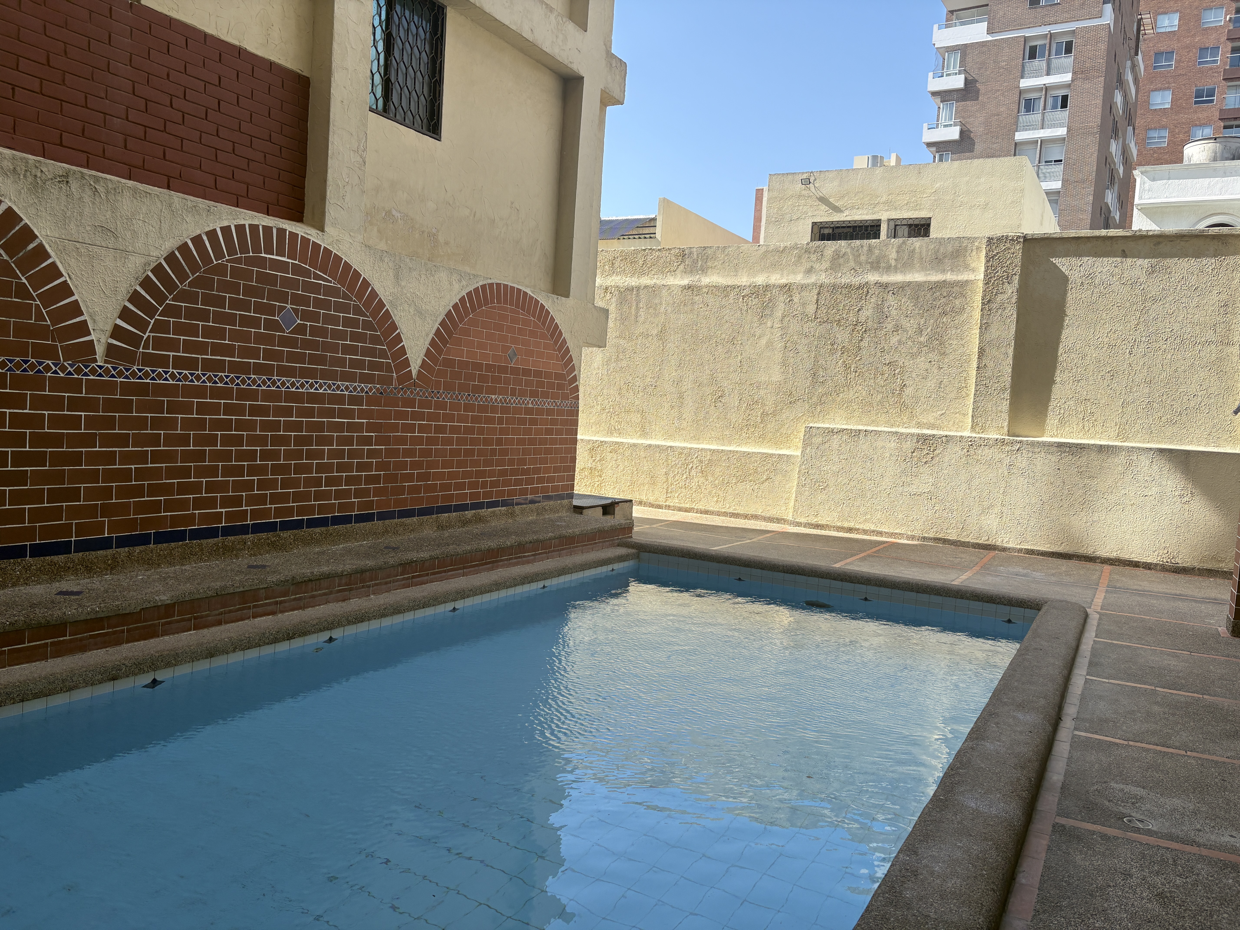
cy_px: 465
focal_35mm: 26
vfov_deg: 53.1
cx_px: 620
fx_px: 931
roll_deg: -3.0
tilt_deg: -3.2
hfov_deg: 67.3
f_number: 1.6
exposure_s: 1/1587
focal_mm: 5.96
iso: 50
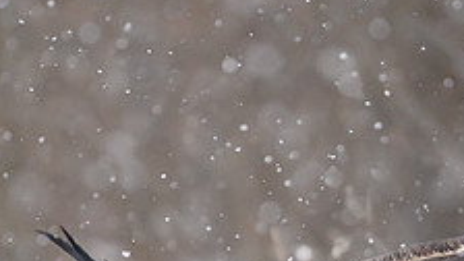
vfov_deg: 0.6
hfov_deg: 1.1
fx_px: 23869
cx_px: 388
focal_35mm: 1940
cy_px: 291
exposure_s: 1/2000
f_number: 2.8
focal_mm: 400
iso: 1250
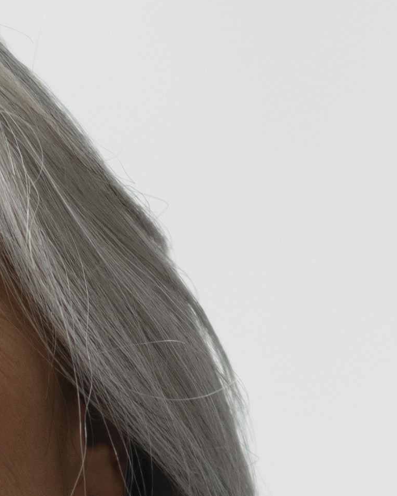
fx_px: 9718
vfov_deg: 2.9
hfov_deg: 2.3
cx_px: -196
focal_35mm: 662
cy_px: 1162
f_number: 1.4
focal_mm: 85
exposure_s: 1/250
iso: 200
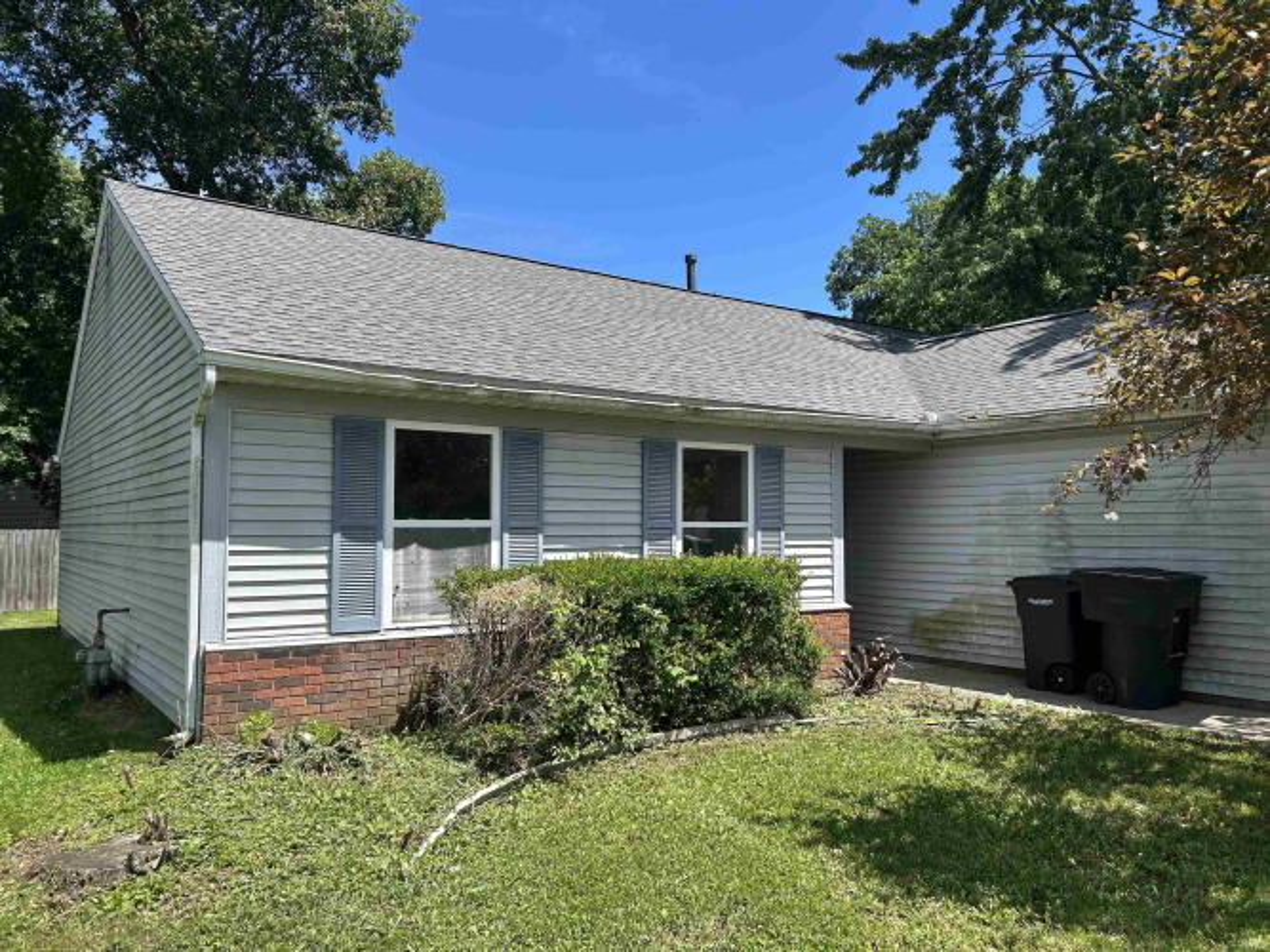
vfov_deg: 53.0
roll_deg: +0.5
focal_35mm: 26
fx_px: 954
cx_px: 635
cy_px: 476
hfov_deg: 67.3
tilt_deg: +2.9
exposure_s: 1/2208
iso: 50
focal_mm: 5.7
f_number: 1.5
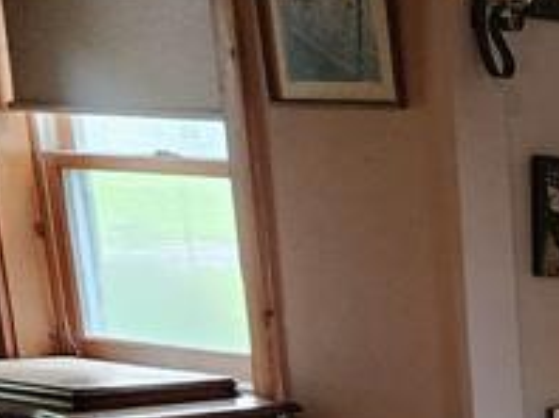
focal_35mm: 119
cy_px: 774
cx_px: 1019
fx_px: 1919
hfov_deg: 14.5
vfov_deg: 11.5
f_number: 1.8
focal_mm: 6.4
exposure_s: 1/60
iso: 500
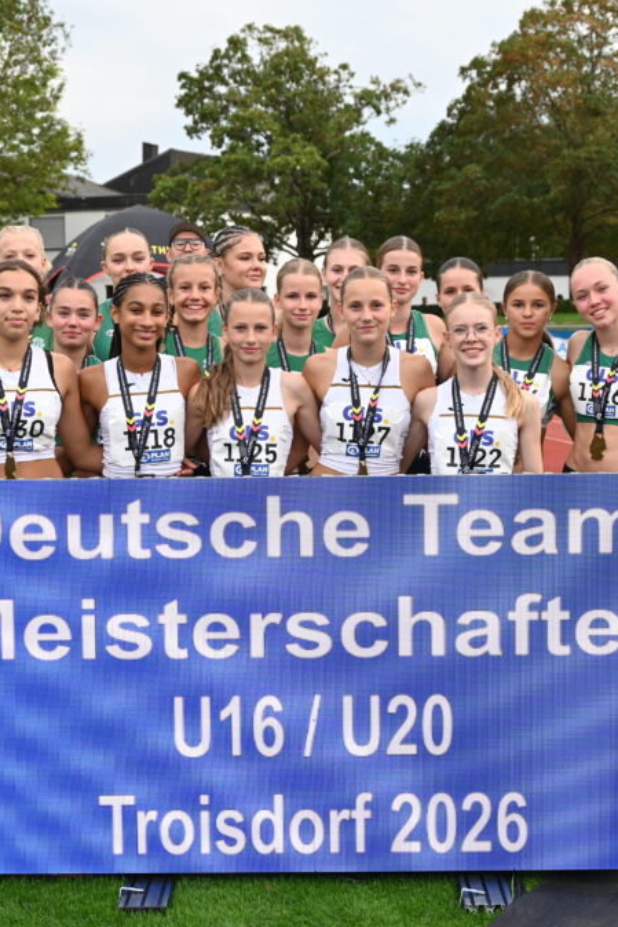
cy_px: 460
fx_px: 1724
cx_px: 279
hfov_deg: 20.3
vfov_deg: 30.1
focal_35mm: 67
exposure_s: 1/200
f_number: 5.3
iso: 400
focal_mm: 44
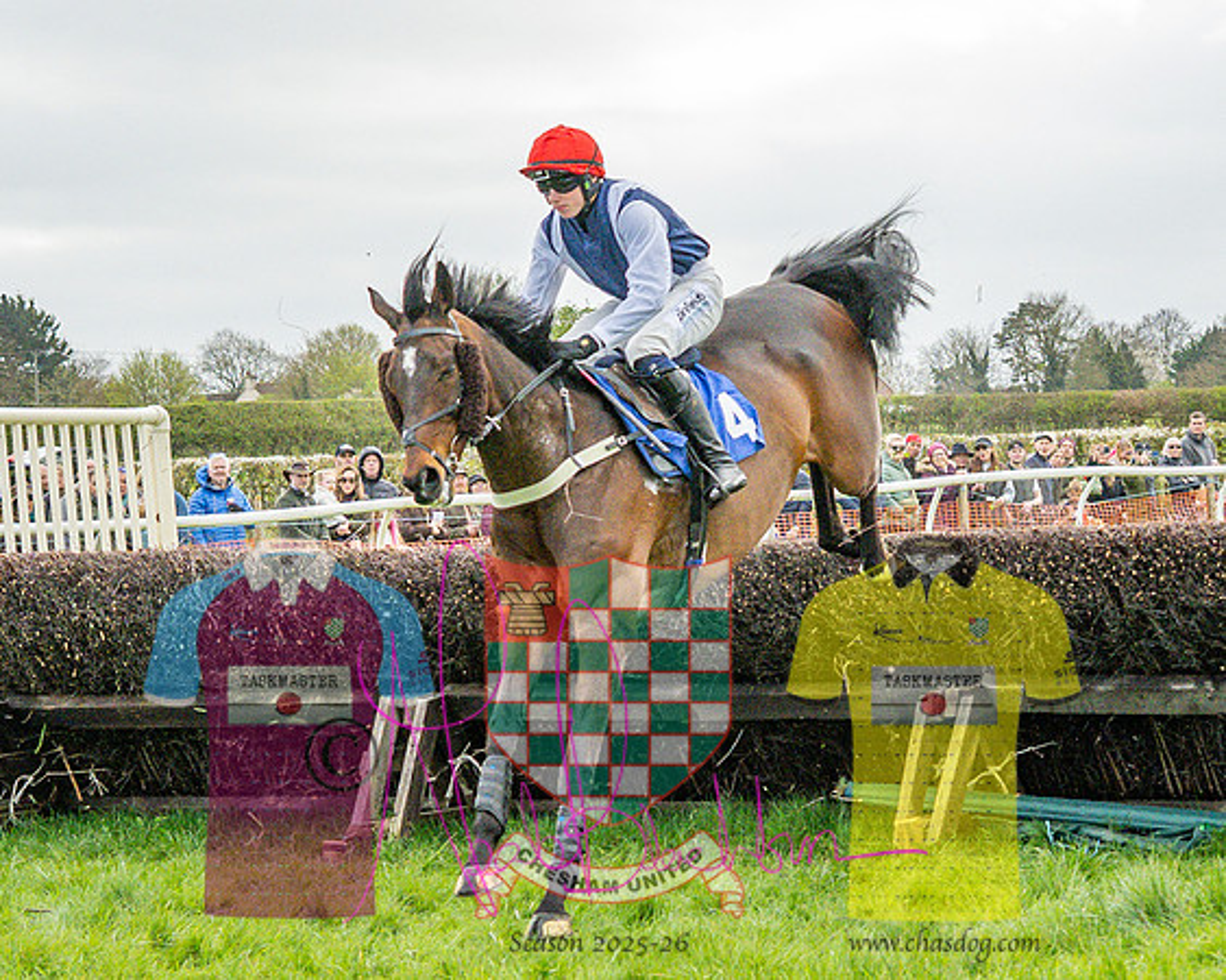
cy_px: 655
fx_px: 4852
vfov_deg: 11.5
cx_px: 612
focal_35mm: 134
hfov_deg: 14.4
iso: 800
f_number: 4
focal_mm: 35
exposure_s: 1/2000
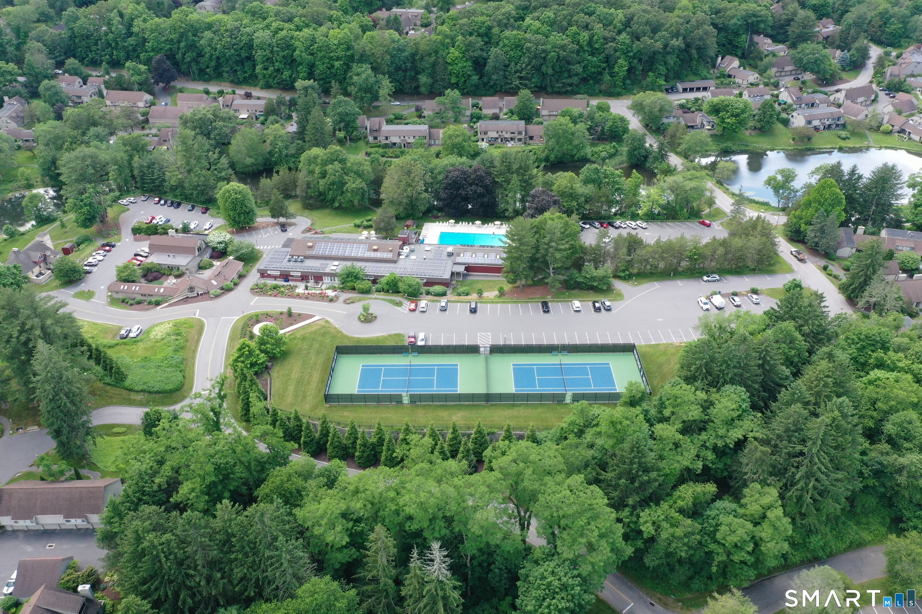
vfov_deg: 46.4
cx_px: 461
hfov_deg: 65.5
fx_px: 717
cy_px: 307
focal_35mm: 28
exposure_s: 1/15
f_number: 6.3
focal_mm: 10.26
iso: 400
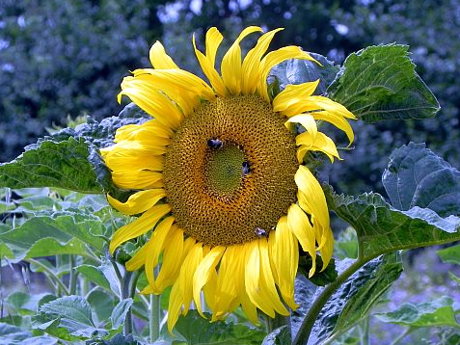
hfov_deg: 6.5
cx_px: 234
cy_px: 175
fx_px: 4054
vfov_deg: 4.9
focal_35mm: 305
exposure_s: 1/378
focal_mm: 51.8
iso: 160
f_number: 7.1
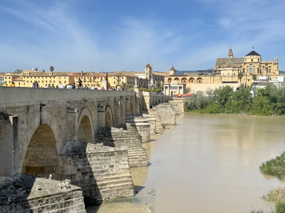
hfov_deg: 39.7
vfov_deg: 30.3
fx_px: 395
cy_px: 106
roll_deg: -0.2
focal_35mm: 48
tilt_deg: -1.9
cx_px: 142
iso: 64
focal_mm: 6.86
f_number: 1.78
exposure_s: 1/1597
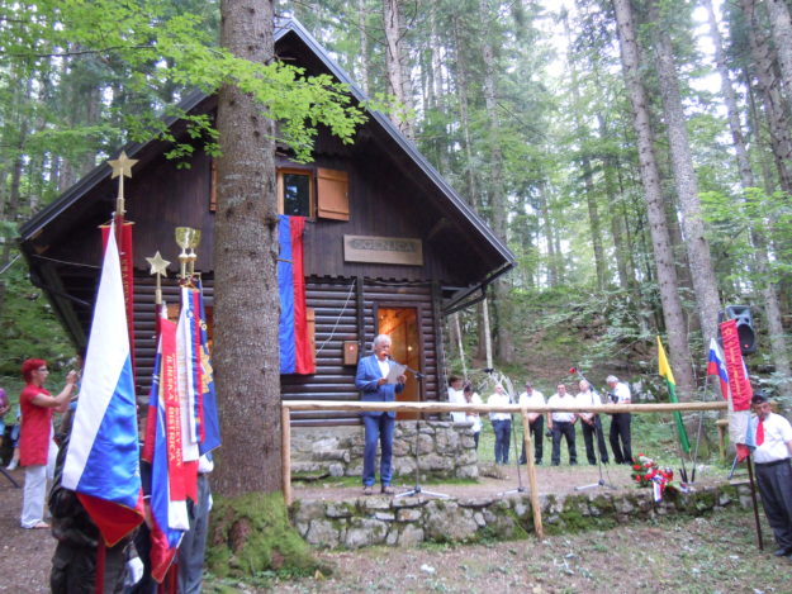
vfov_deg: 46.8
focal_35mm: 30
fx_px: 687
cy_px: 297
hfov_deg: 60.0
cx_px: 396
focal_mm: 5.4
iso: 400
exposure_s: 1/30
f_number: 3.5
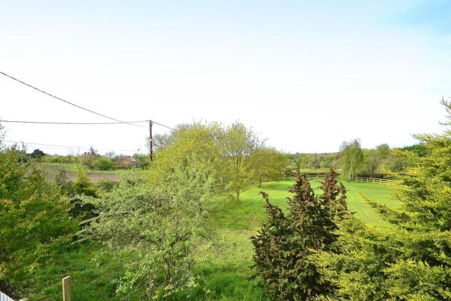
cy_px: 150
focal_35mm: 15
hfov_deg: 100.4
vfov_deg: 77.4
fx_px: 188
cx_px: 226
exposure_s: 1/250
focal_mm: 10
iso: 400
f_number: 10
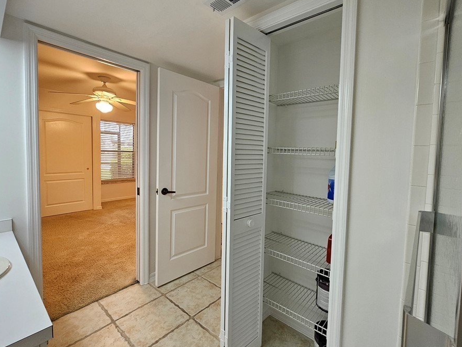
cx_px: 243
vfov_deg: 81.8
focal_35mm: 15
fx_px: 200
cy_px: 169
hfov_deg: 98.1
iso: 100
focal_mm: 2.2
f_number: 2.2
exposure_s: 1/60
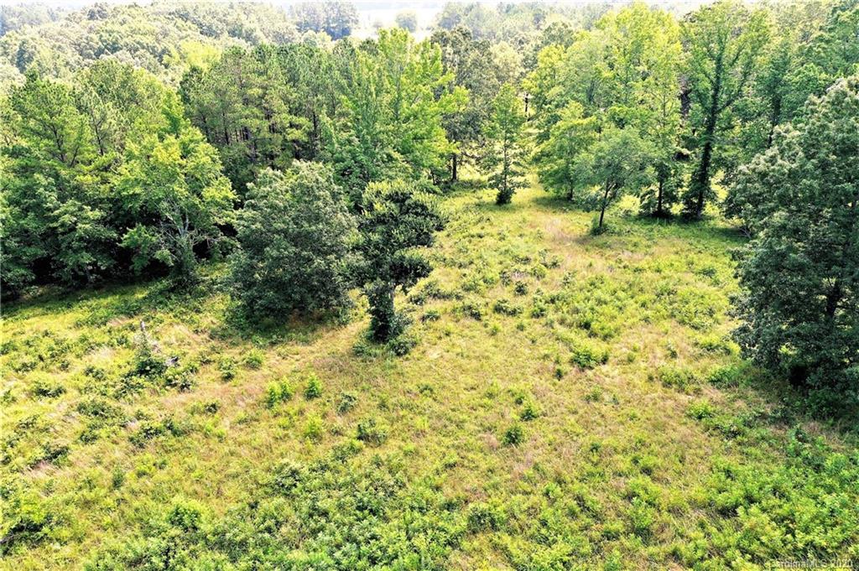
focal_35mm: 28
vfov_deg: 46.3
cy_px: 286
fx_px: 668
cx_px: 430
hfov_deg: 65.5
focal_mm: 10.26
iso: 100
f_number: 5.6
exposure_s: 1/80
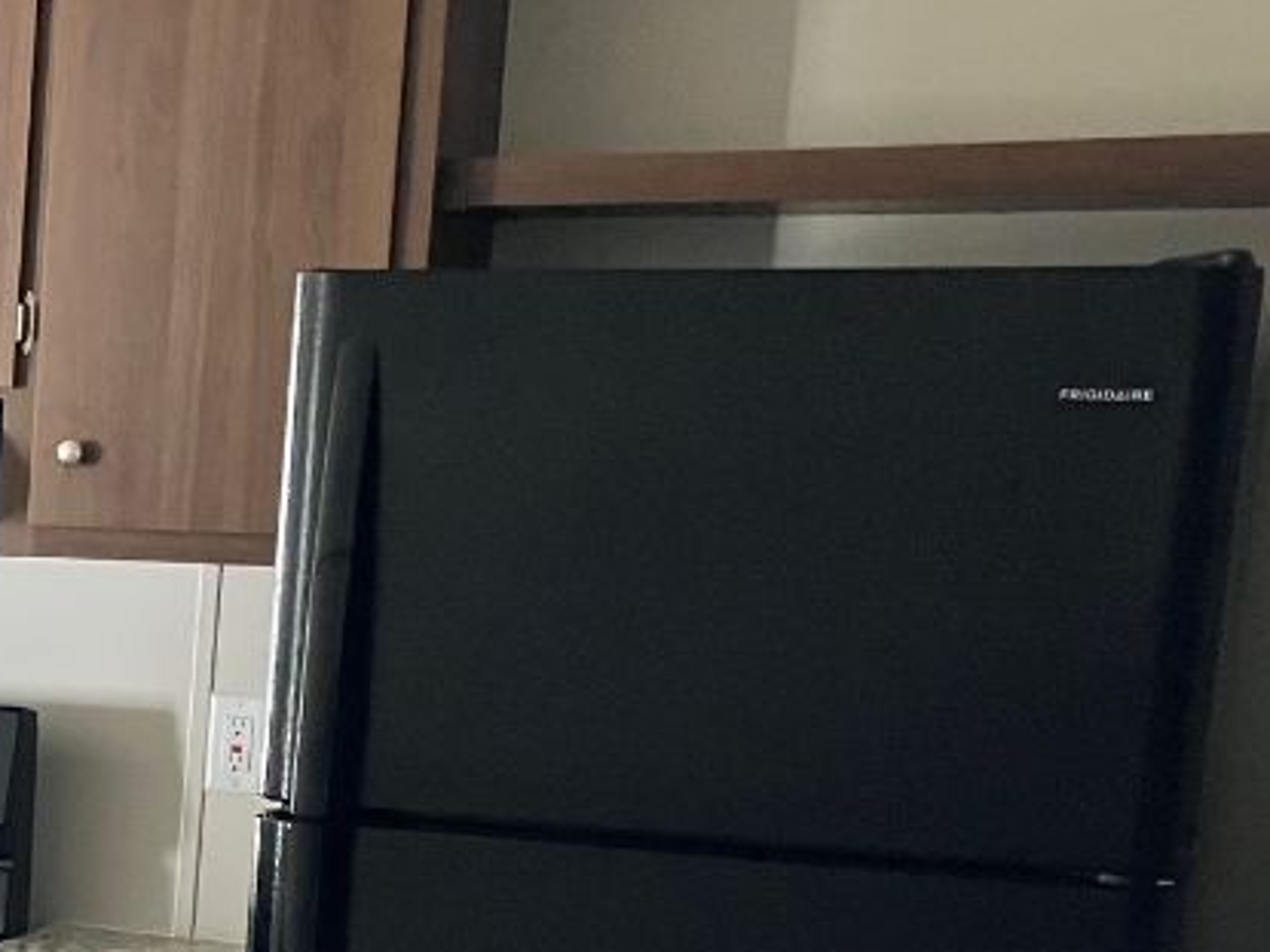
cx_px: -511
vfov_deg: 17.8
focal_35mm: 81
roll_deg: -1.8
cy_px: 955
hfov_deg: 21.2
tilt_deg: -8.9
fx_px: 2971
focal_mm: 3.99
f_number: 1.8
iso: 80
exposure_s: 1/67
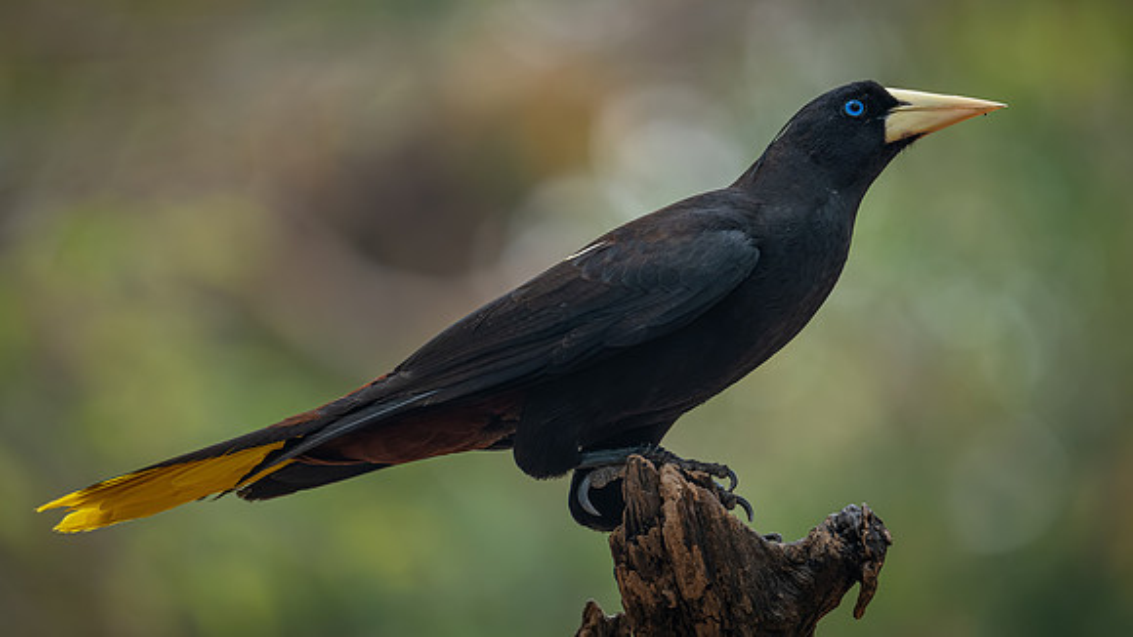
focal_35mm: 503
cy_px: 331
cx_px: 543
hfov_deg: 4.3
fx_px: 15112
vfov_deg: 2.4
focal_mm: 400
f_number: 4.5
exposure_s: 1/1000
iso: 500
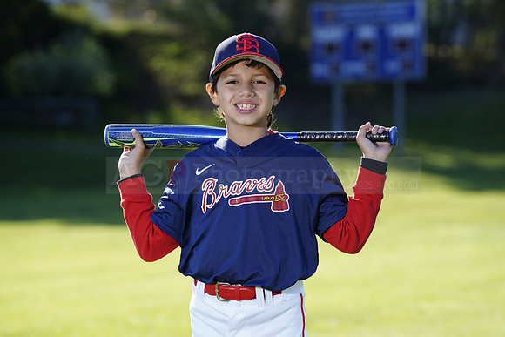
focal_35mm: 164
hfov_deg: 12.5
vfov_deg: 8.4
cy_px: 168
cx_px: 252
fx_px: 2301
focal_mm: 164
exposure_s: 1/250
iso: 100
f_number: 5
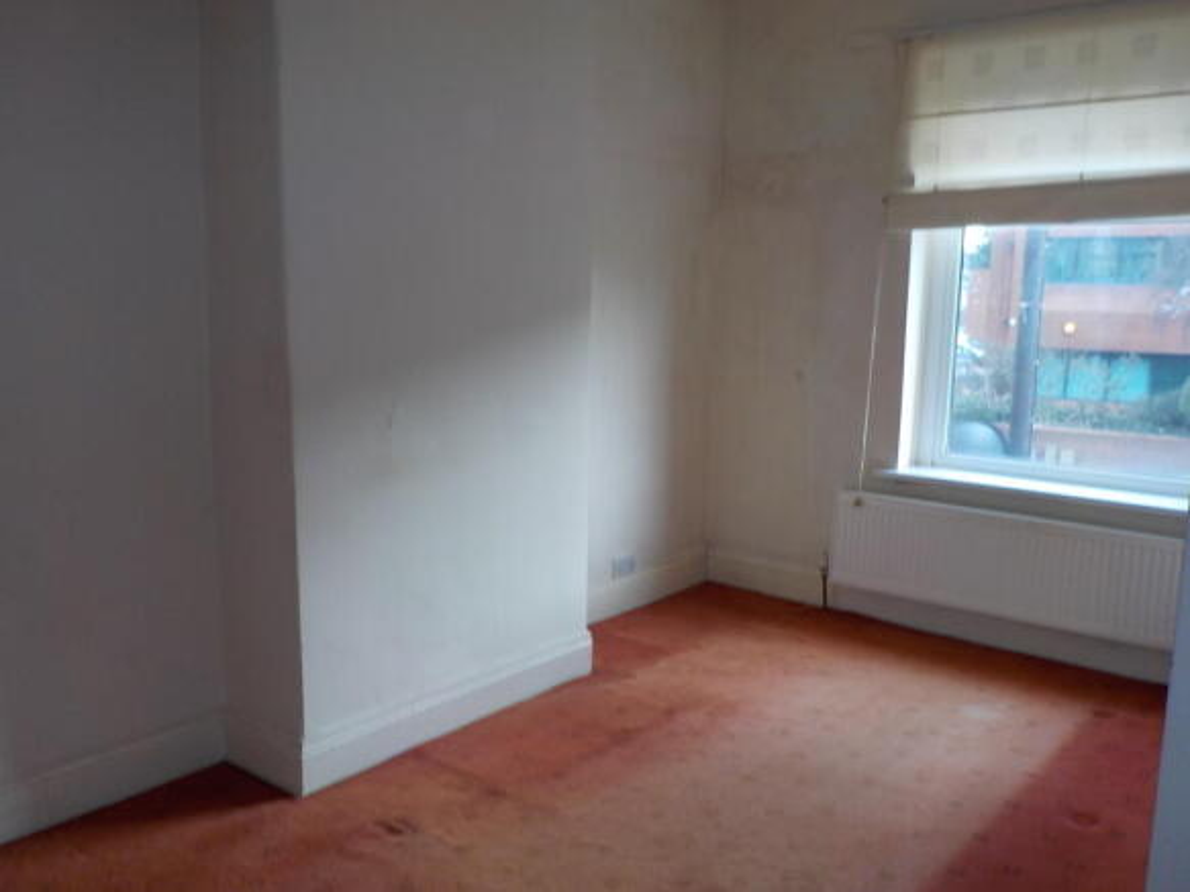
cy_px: 446
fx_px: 1031
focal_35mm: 30
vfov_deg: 46.8
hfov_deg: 60.0
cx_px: 595
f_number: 3.3
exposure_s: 1/40
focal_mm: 4.1
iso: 125
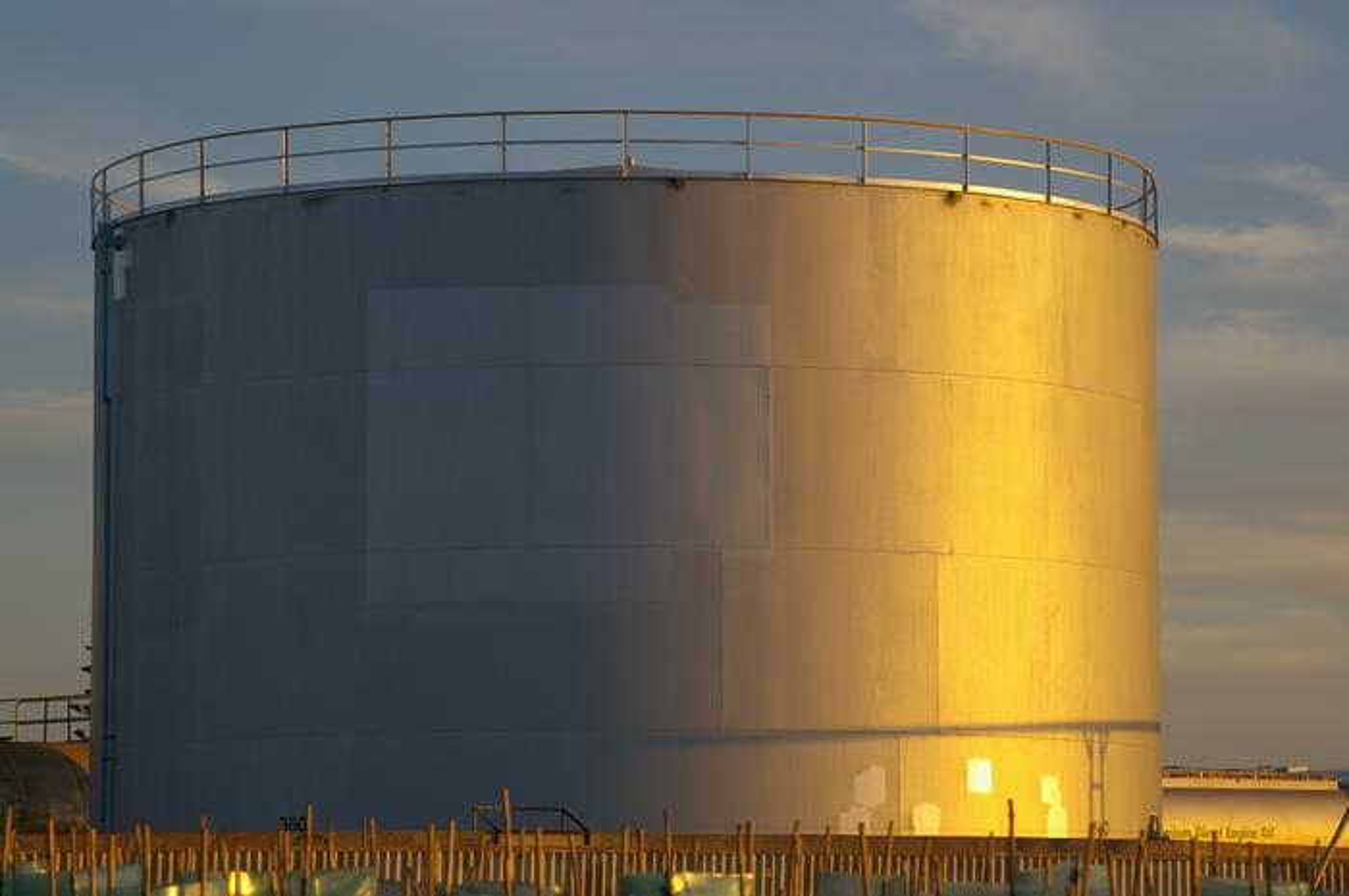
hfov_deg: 14.4
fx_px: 5334
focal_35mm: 142
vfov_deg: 9.6
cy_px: 448
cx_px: 674
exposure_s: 1/125
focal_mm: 95
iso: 200
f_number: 9.5
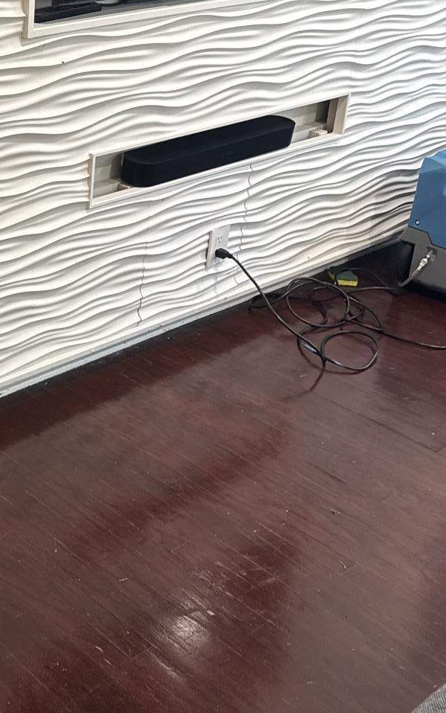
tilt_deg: -25.5
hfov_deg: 23.5
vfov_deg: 39.5
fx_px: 992
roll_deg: +3.0
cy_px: 307
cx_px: -67
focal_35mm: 51
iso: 200
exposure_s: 1/60
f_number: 1.78
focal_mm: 6.76
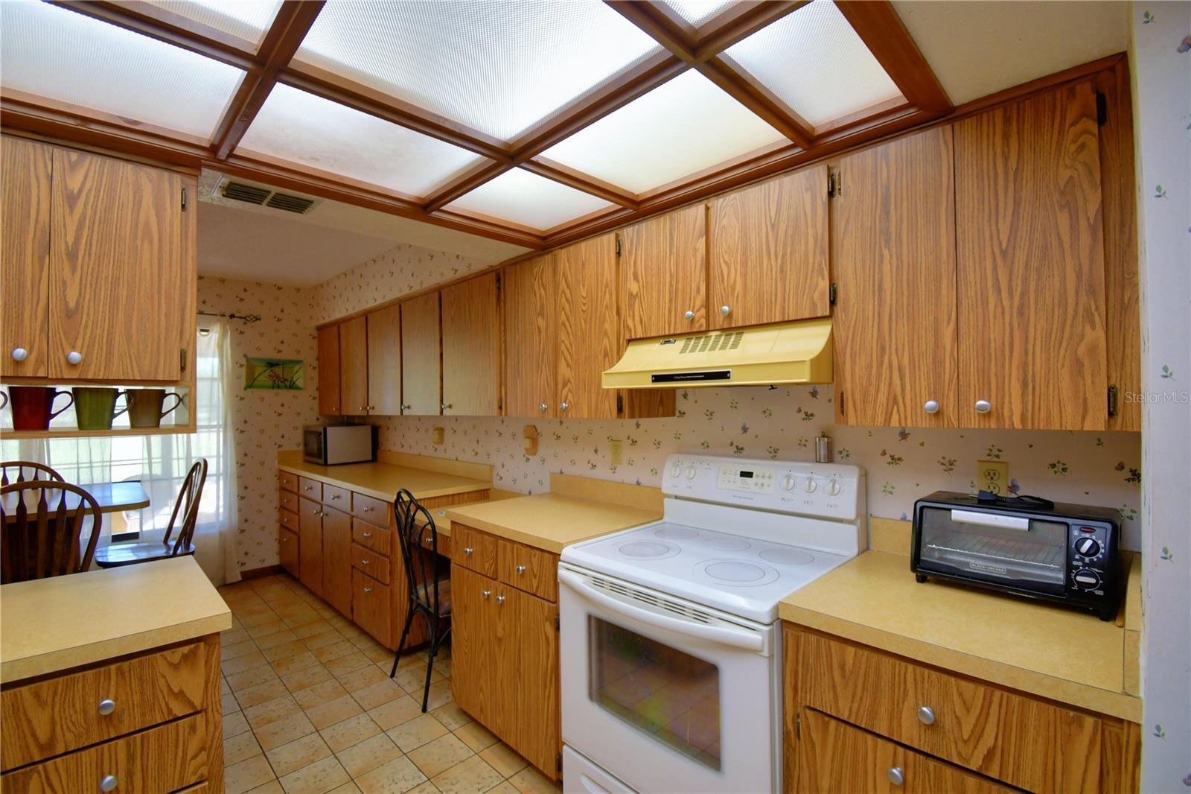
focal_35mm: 15
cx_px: 596
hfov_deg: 100.4
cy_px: 397
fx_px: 496
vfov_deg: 77.3
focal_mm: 10
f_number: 4.5
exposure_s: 1/50
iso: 400
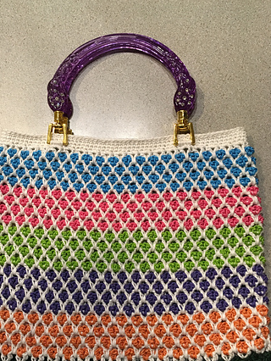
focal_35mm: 34
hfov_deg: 41.7
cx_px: 114
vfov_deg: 53.9
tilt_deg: -81.7
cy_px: 197
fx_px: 355
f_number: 2.2
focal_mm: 4.15
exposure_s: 1/30
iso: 160
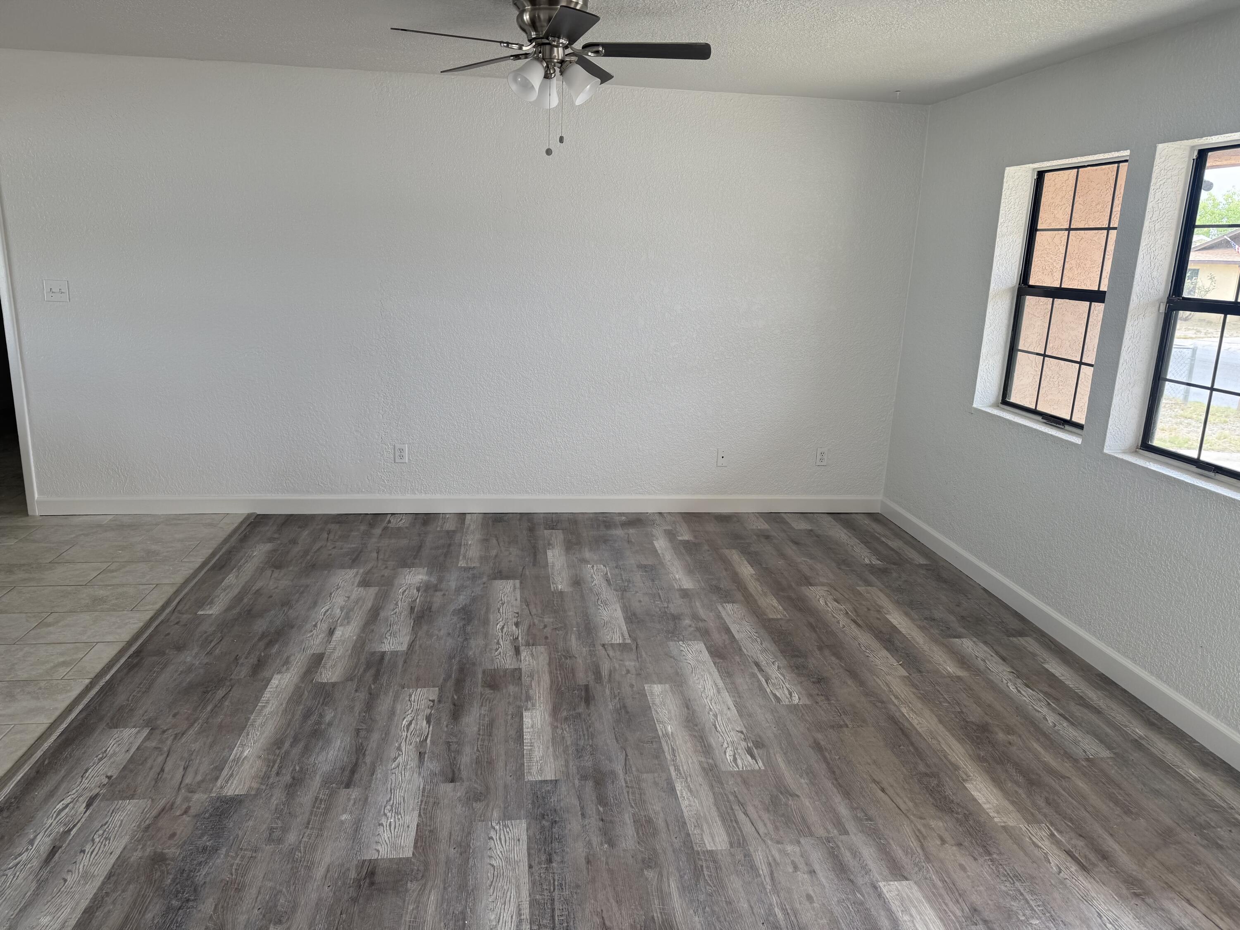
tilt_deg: -14.5
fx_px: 860
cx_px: 620
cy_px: 465
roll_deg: -1.4
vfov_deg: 56.8
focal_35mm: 24
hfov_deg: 71.6
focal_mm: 6.76
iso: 64
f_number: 1.78
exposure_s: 1/121
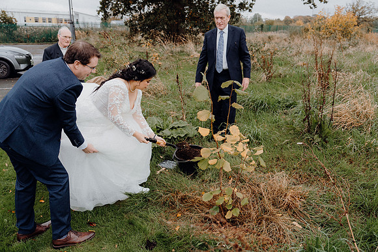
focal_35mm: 30
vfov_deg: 43.6
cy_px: 126
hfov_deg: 61.9
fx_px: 315
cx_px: 189
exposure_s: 1/160
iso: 640
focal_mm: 30
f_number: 3.5
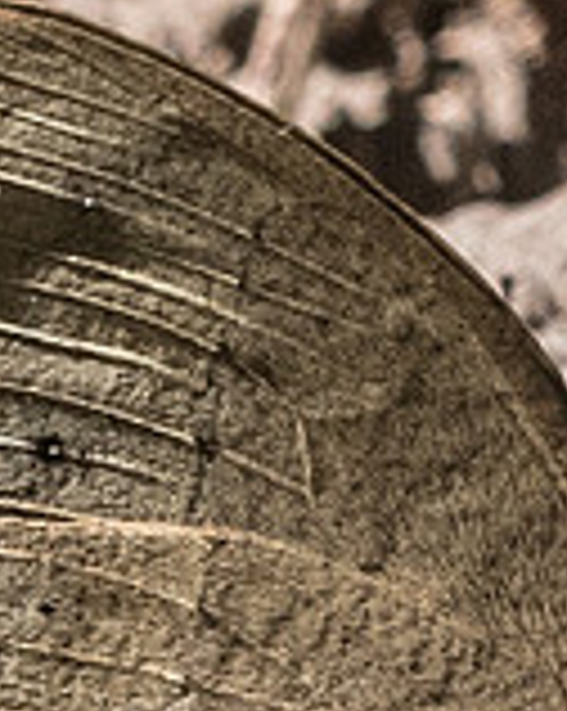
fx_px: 56325
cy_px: 997
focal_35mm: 2680
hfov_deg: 0.6
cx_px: 283
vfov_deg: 0.7
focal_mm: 150
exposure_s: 1/1250
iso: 800
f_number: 8
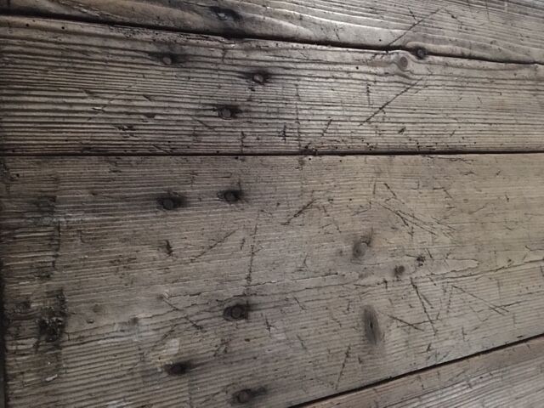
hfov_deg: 61.7
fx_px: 456
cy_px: 204
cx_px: 272
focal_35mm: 29
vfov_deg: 48.2
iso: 1000
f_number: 2.2
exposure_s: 1/17
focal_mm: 4.15
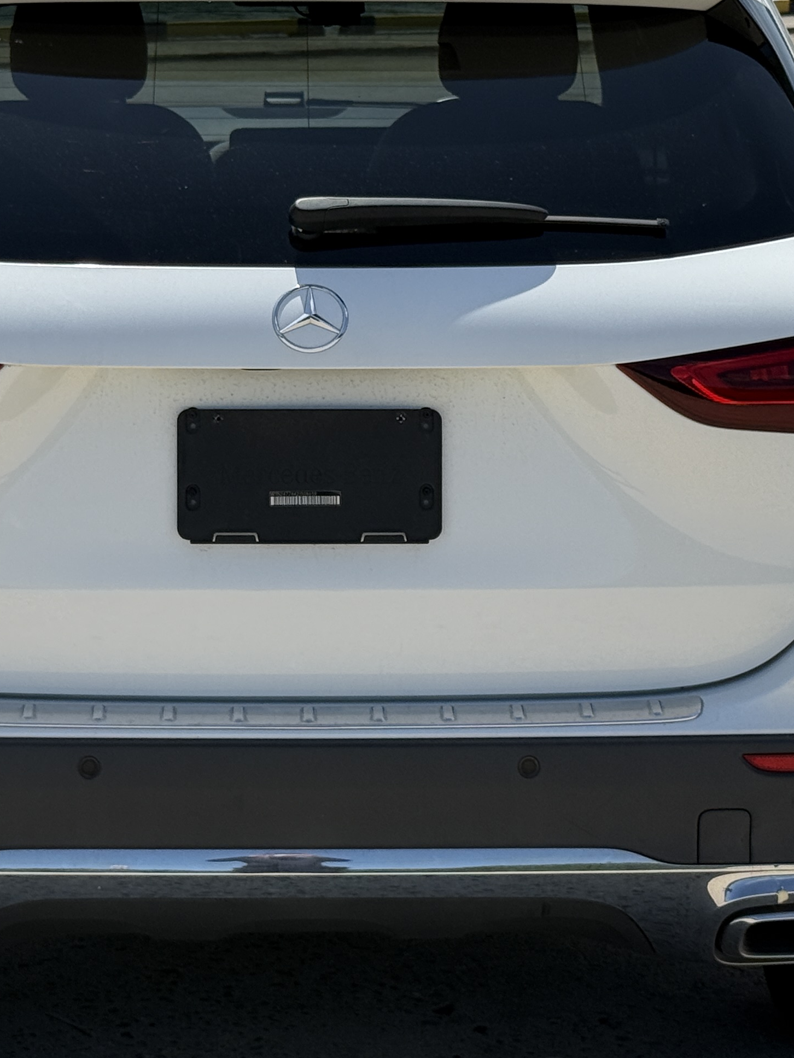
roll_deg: -1.8
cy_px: 436
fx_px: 3057
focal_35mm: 100
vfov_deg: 19.6
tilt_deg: -10.7
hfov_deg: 14.8
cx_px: 307
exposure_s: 1/6536
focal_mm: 6.76
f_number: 1.78
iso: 64
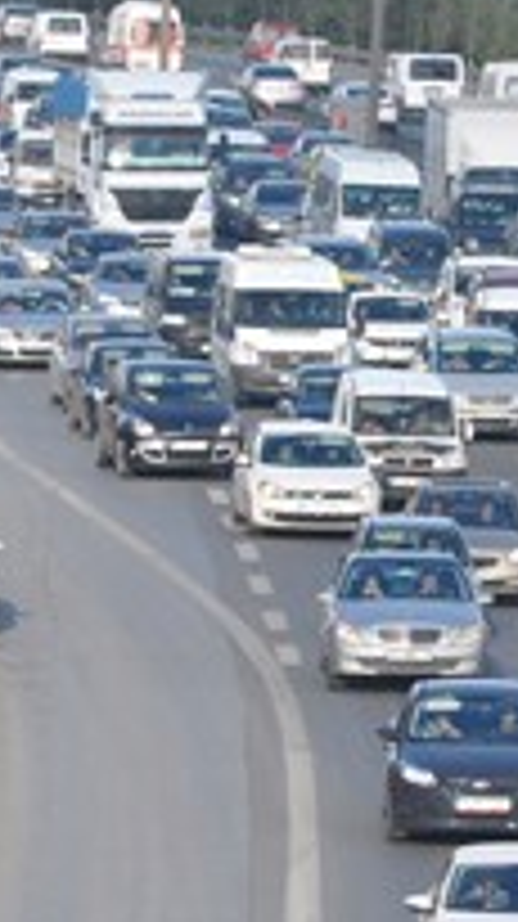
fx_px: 12617
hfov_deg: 2.3
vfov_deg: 4.2
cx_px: 707
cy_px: 322
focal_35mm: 516
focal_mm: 105
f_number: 11
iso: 400
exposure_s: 1/500
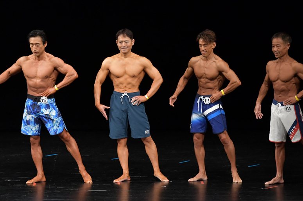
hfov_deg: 8.1
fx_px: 2145
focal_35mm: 255
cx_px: 152
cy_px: 100
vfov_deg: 5.4
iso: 3200
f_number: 5.6
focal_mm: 170
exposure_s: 1/400
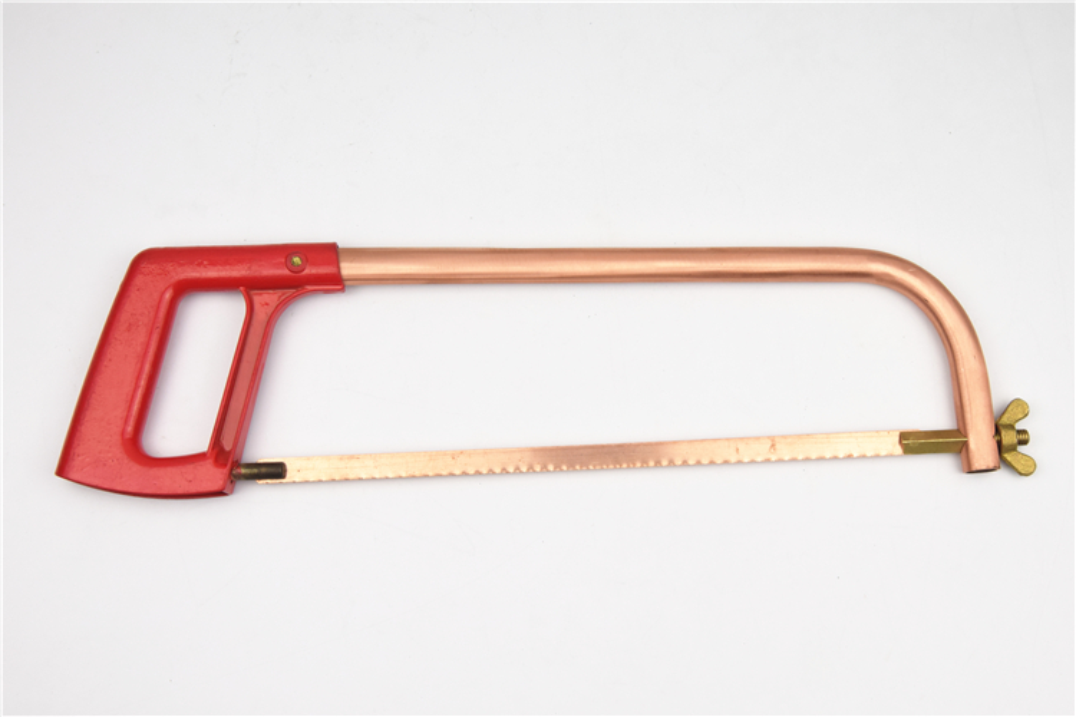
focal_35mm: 52
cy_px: 358
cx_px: 538
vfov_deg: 25.8
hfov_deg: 37.9
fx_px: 1569
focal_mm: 35
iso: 400
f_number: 10
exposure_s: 1/60
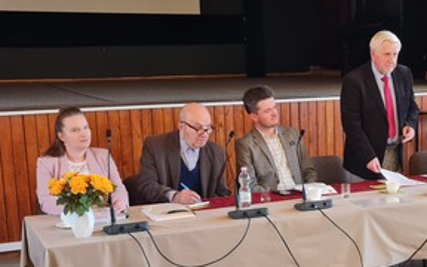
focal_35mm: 65
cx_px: 350
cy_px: 200
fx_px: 756
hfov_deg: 30.6
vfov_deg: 19.9
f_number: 1.8
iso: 320
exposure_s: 1/50
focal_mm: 5.4
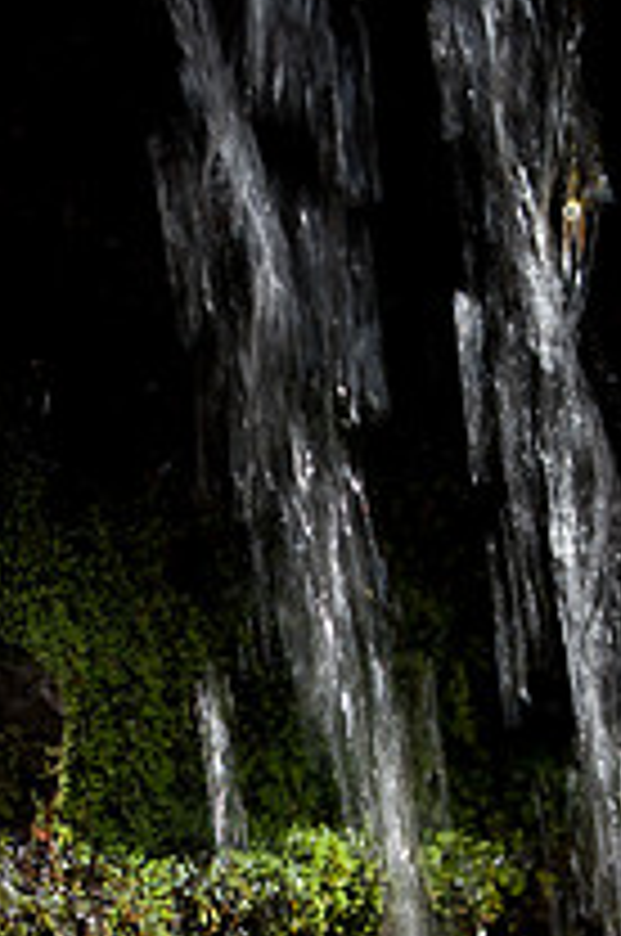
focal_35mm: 91
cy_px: 832
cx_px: 124
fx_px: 2362
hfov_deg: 14.9
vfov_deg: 21.9
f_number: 4
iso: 200
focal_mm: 28
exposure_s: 1/50
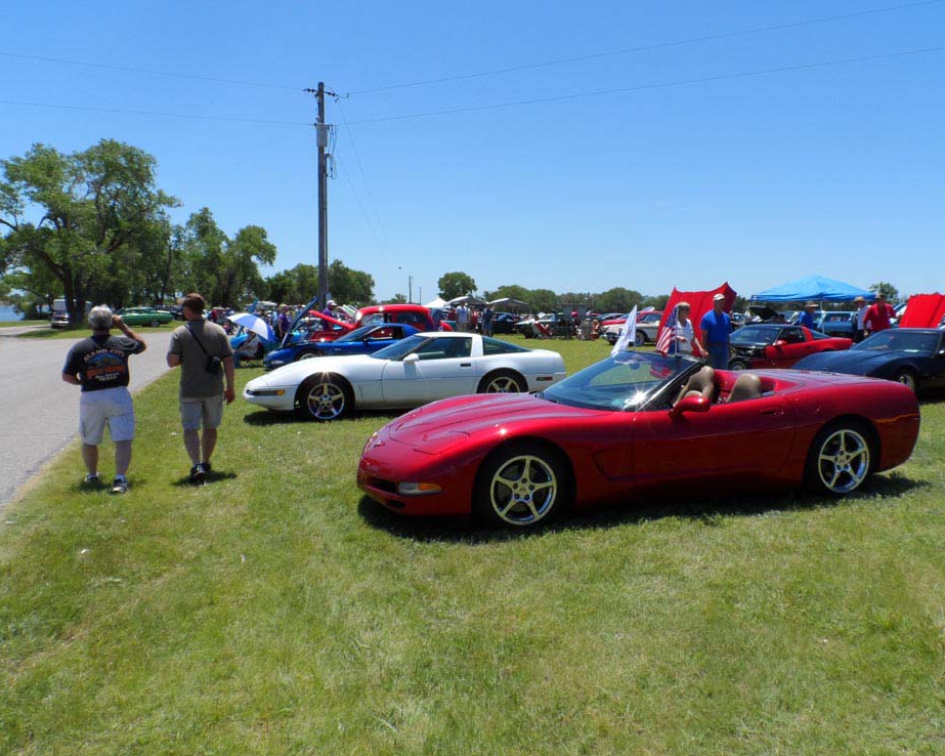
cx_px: 521
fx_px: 727
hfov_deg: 65.9
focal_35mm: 26
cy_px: 367
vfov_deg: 54.9
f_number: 4.5
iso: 80
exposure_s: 1/750
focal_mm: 4
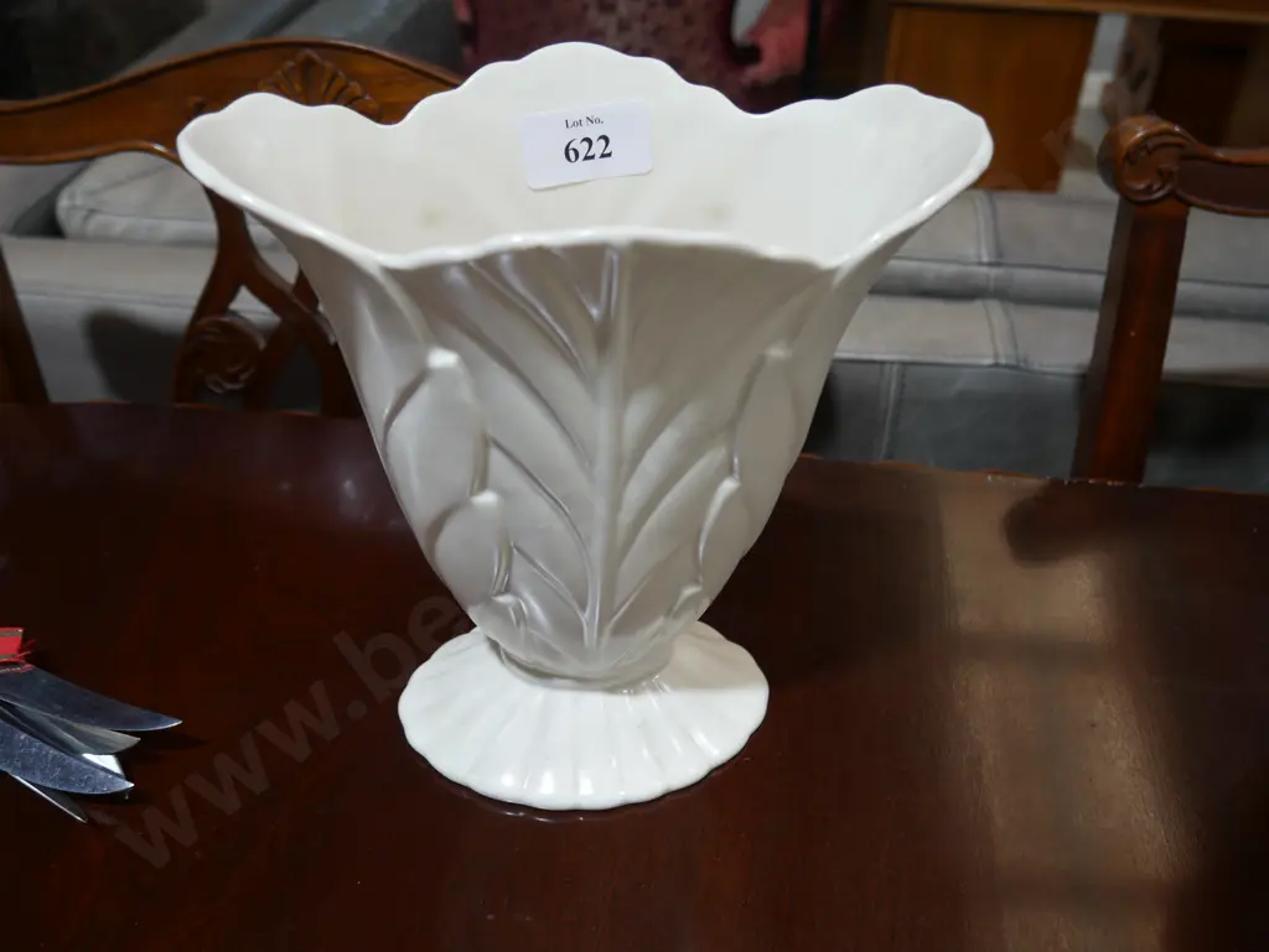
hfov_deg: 59.9
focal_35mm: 30
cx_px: 634
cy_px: 476
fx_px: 1100
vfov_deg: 46.8
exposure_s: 1/60
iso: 200
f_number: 3.6
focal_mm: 15
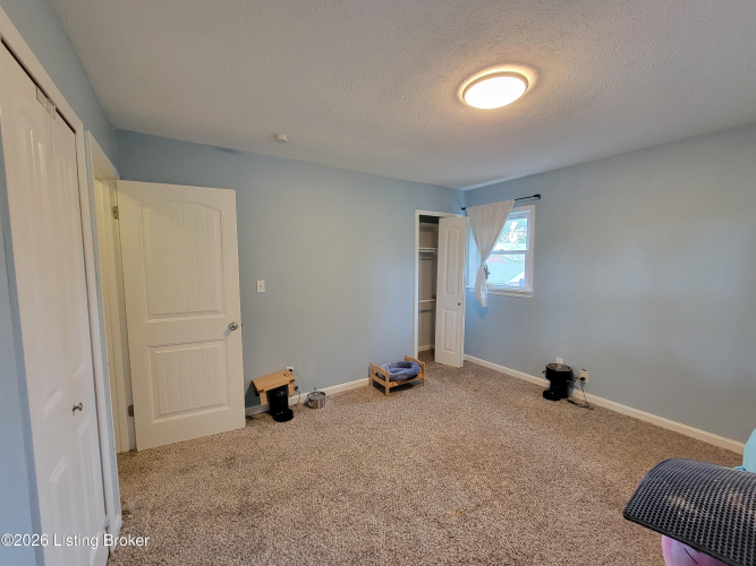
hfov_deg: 106.2
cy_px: 283
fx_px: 284
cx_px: 378
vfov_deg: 89.9
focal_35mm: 13
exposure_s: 1/40
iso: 400
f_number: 2.2
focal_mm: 2.2
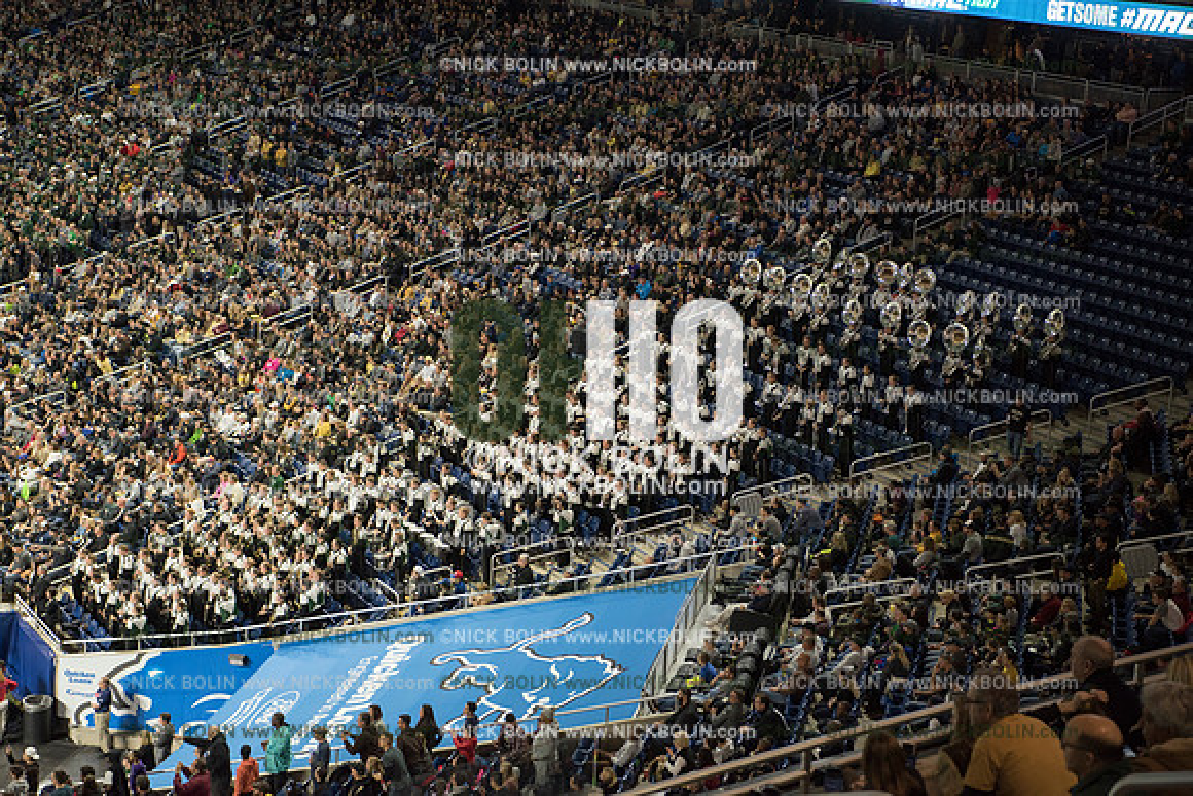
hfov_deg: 31.0
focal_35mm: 65
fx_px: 2154
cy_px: 398
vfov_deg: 20.9
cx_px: 596
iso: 1250
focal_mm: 65
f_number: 2.8
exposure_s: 1/320
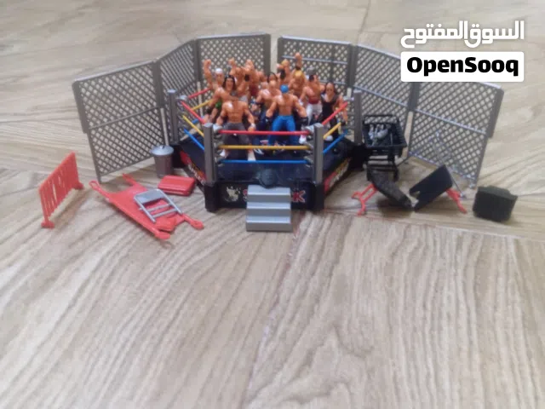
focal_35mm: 28
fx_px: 441
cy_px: 204
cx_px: 272
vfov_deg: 49.7
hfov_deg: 63.4
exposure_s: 1/20
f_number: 1.8
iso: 644
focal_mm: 4.25
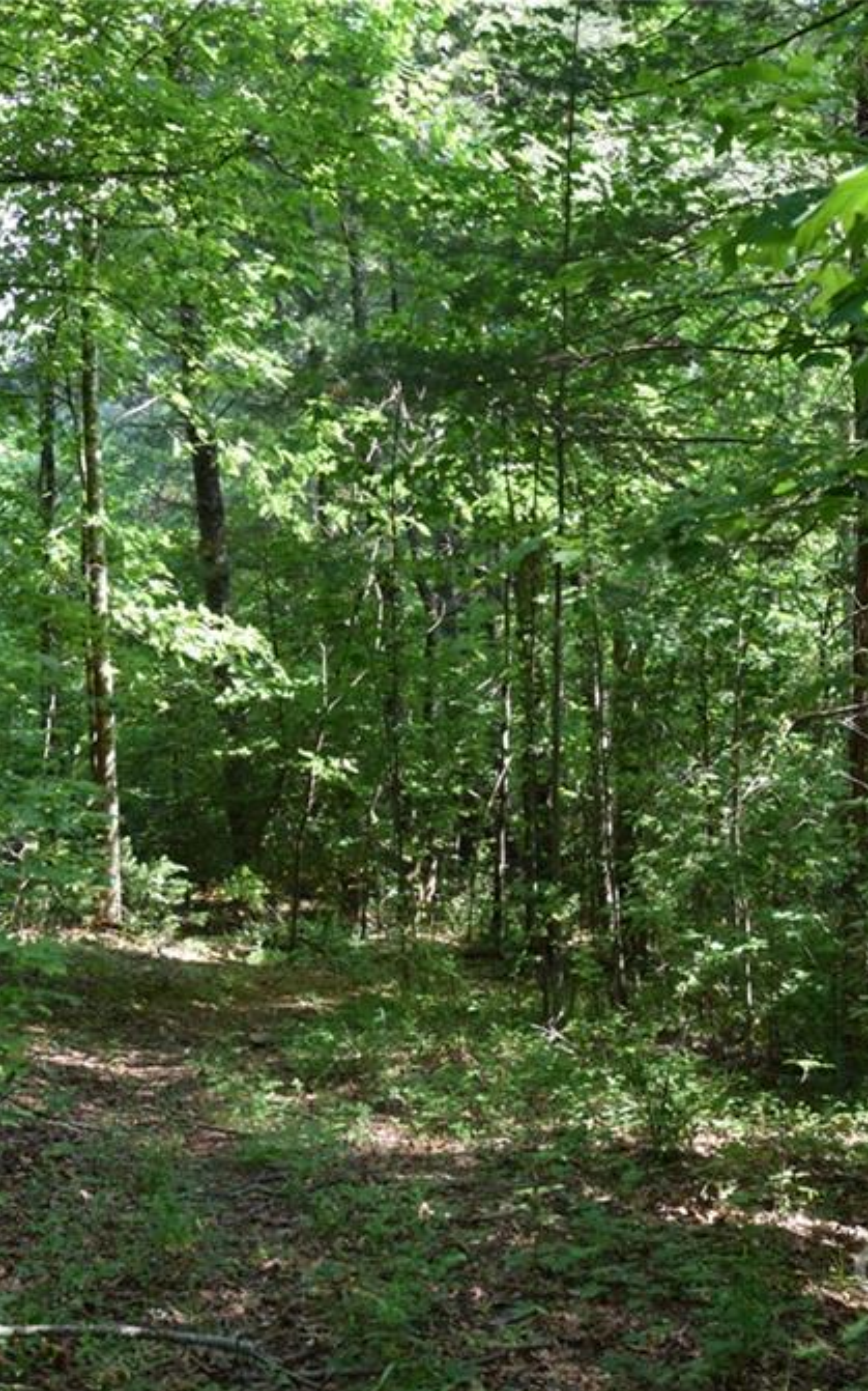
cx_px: 414
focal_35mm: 56
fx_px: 2121
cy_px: 705
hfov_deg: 23.1
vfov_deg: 36.3
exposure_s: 1/100
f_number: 5
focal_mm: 24
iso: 400
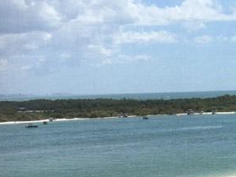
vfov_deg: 14.5
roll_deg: +1.0
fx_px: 695
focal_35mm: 102
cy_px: 115
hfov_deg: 17.7
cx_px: 333
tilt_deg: -2.1
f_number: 2.2
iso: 25
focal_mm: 4.15
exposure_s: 1/1603
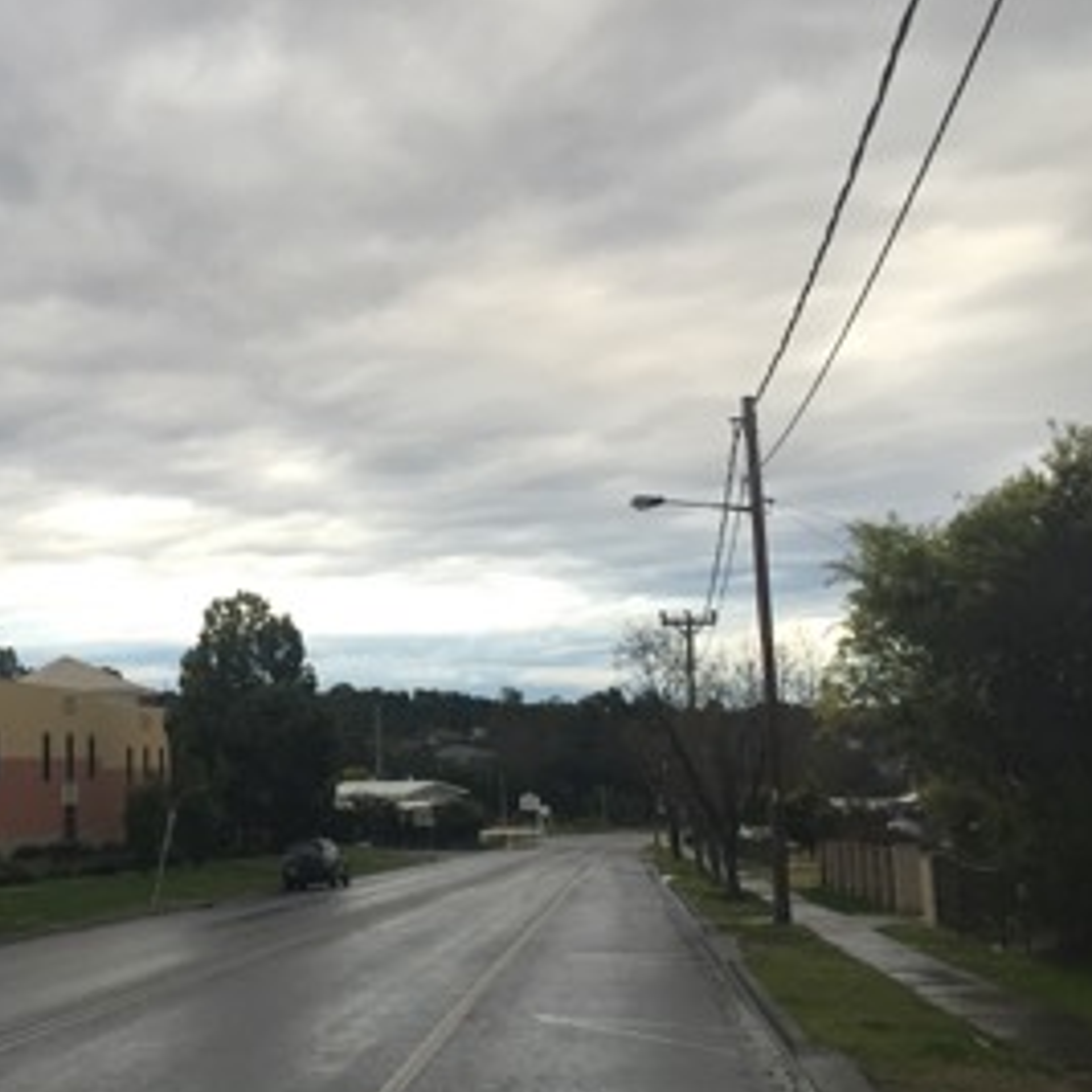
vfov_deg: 34.0
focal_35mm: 50
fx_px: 1785
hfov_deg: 33.1
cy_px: 503
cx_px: 229
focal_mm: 4.15
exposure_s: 1/30
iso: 32
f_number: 2.2
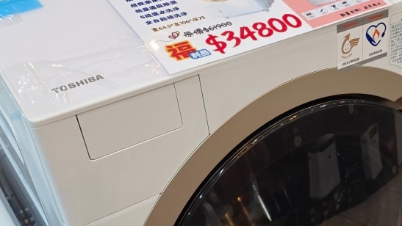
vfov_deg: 21.6
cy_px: 171
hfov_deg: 37.2
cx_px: 287
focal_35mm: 55
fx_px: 586
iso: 320
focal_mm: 6.3
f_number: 1.7
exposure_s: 1/120
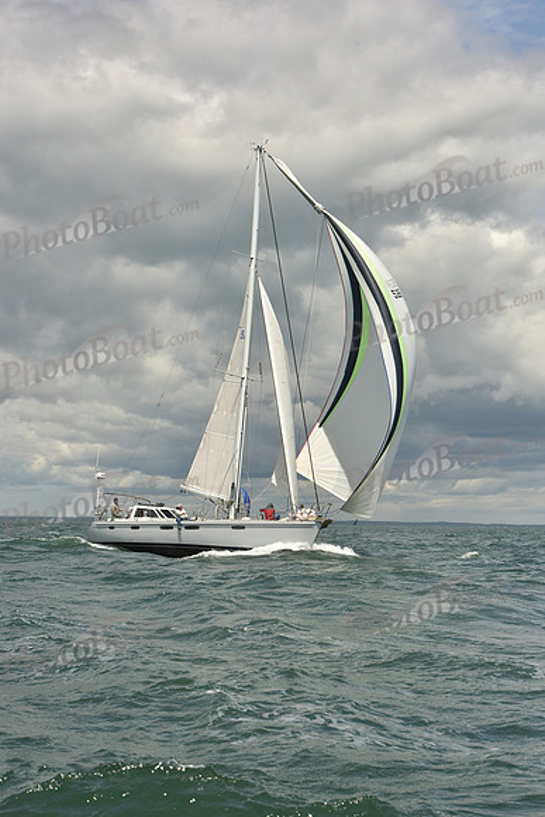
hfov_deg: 19.5
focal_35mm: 70
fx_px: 1589
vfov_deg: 28.8
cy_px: 408
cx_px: 272
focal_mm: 70
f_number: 13
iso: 320
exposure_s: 1/800
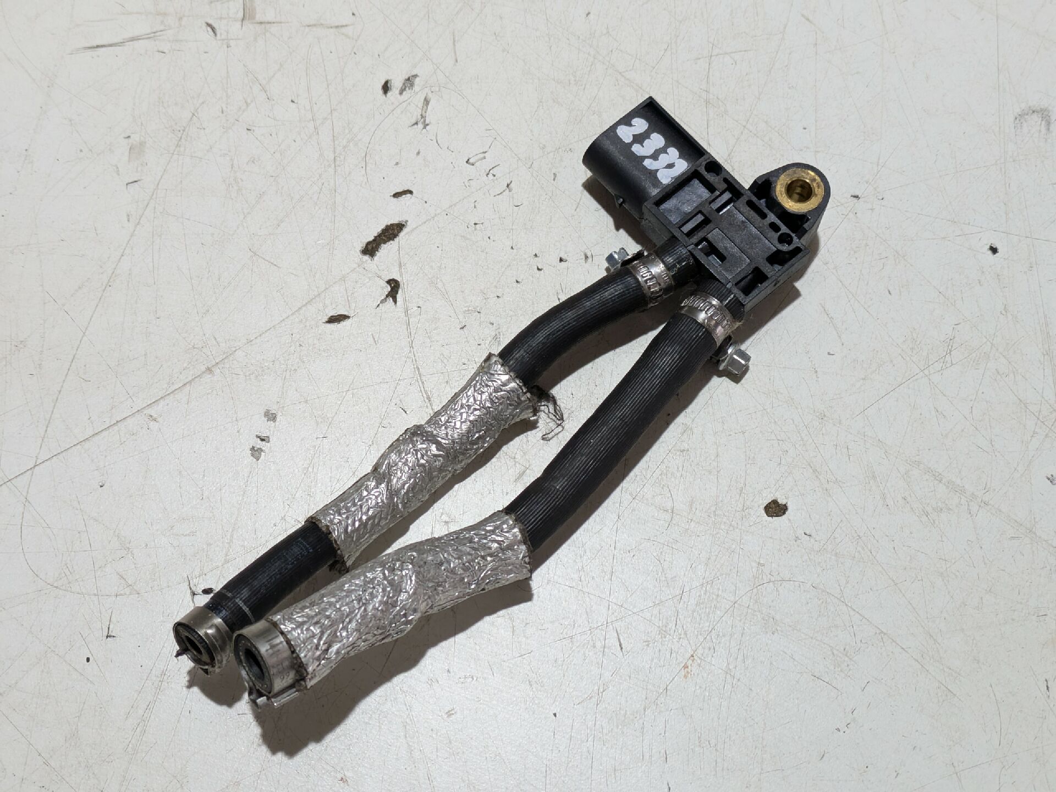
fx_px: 1556
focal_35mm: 51
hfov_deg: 37.5
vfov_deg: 28.6
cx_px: 528
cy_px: 396
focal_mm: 5.43
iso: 89
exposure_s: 1/100
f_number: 1.89
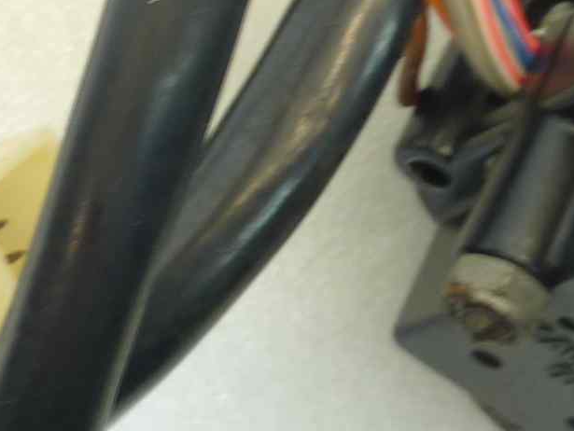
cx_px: 152
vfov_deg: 14.0
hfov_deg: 18.8
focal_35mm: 104
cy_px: -17
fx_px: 1726
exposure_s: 1/13
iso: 80
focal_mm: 4.1
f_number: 3.3
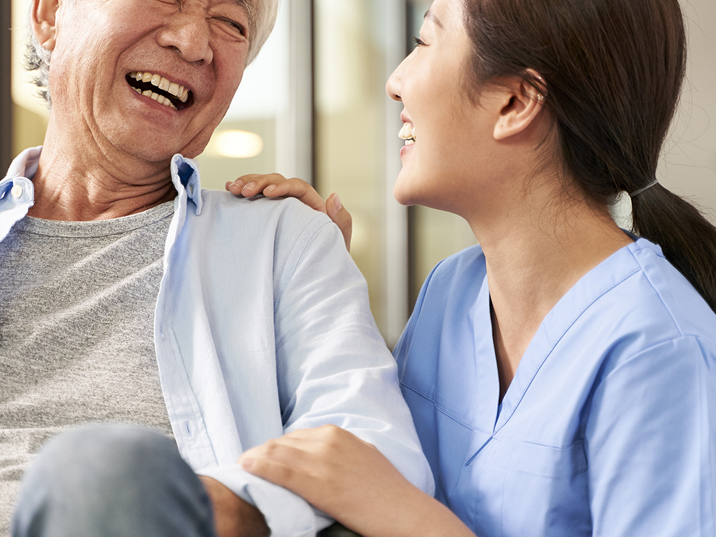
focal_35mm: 126
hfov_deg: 15.6
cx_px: 298
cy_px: 299
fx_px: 2607
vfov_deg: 11.8
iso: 400
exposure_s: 1/200
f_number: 2.8
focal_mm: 75
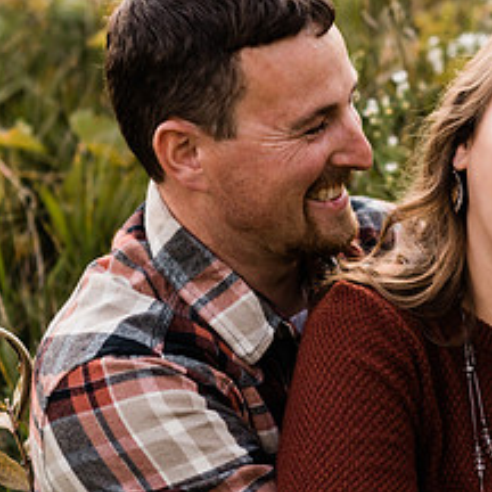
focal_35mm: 194
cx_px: 337
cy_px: 255
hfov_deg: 9.0
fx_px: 3120
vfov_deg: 9.0
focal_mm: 85
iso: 500
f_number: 2.5
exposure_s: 1/200
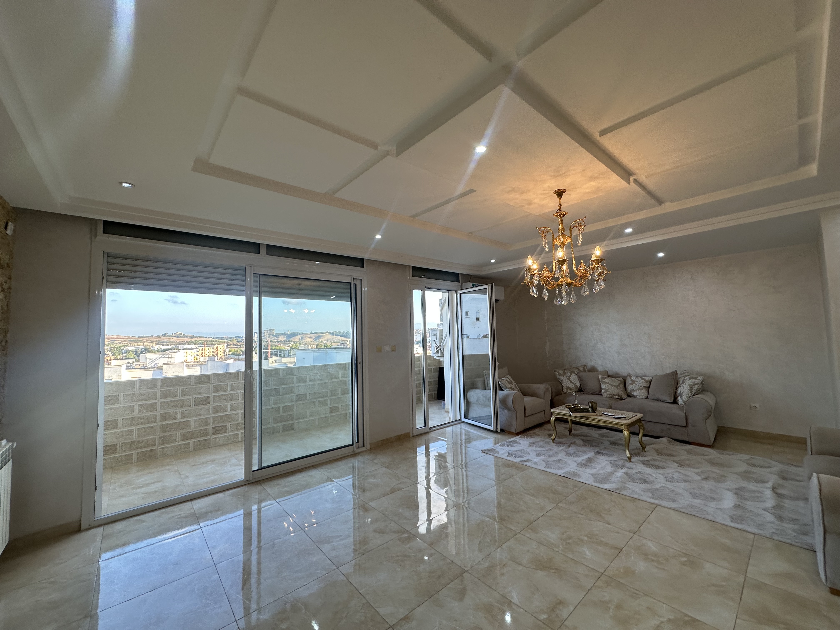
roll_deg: +0.4
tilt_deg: +5.8
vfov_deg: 85.7
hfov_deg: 102.1
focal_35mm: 14
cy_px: 315
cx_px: 420
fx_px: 340
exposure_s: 1/100
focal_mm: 2.22
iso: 50
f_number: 2.2
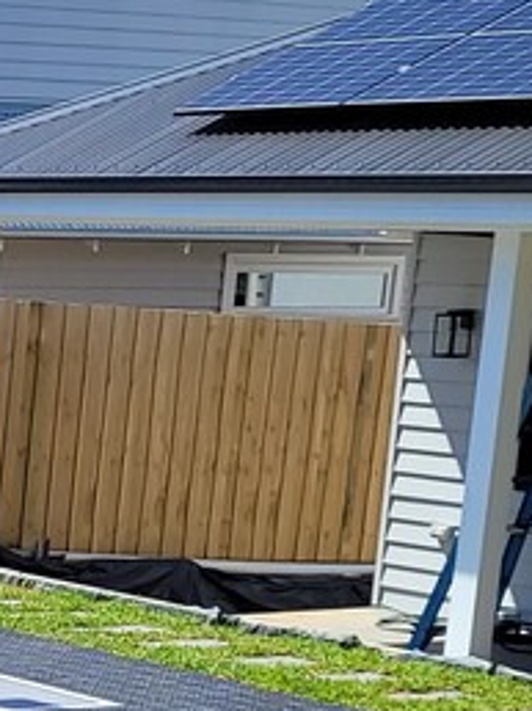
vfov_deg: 14.9
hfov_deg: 10.0
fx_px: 2648
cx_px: -775
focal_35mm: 129
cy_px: 813
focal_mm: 5.4
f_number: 1.8
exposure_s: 1/1789
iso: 40
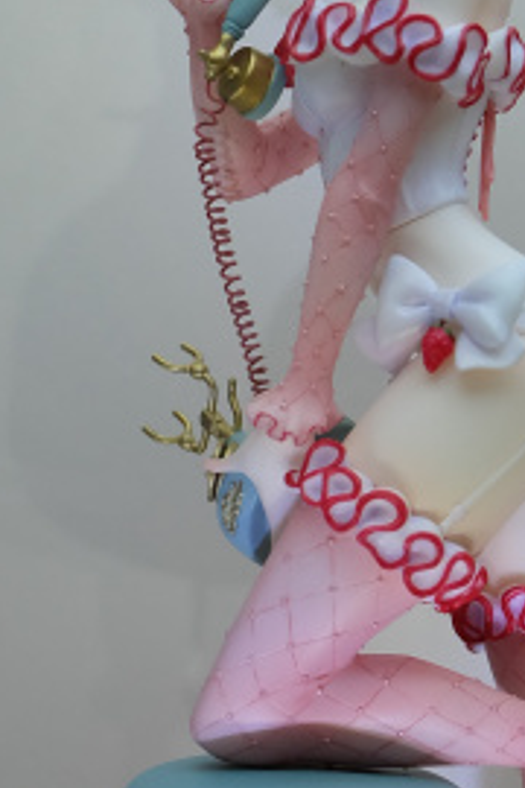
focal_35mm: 145
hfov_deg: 9.4
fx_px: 3172
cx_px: 456
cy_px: 552
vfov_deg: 14.1
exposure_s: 1/125
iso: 640
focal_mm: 32.5
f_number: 5
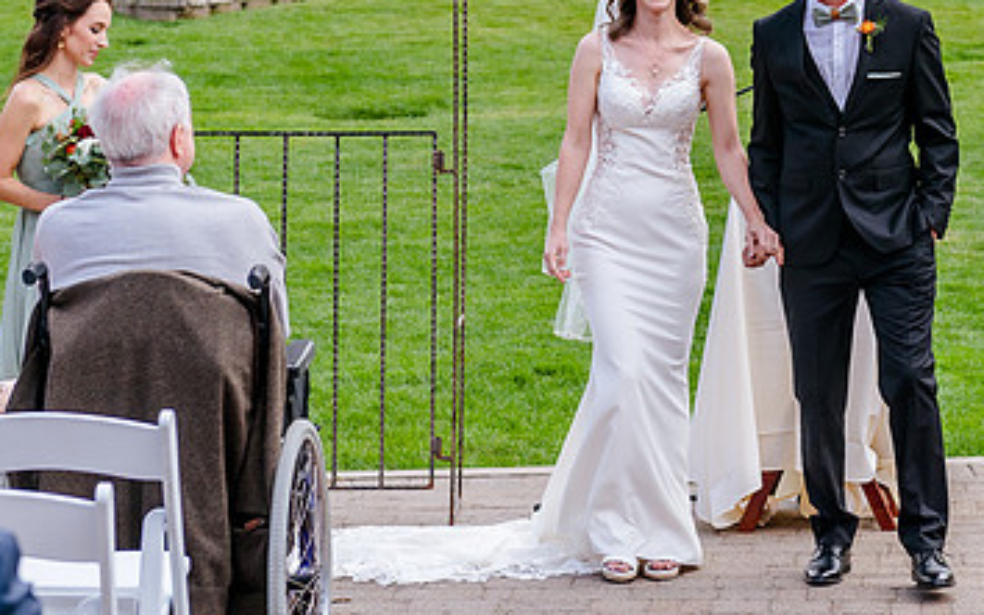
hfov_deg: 17.2
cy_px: 68
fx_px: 3244
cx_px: 729
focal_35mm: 121
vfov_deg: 10.8
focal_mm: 60
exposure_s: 1/640
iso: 250
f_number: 4
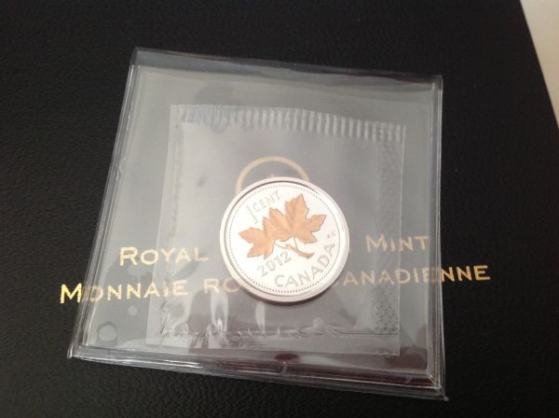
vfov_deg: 40.6
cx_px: 280
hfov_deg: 52.7
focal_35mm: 35
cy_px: 209
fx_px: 564
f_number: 2.4
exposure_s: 1/15
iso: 200
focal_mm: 4.28
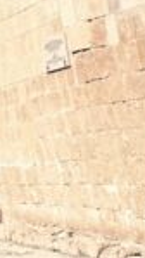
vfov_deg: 20.0
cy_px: 28
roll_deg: -1.3
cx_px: -526
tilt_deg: +10.8
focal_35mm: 105
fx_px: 716
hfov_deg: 6.8
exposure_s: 1/3610
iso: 50
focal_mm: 2.22
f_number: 2.2
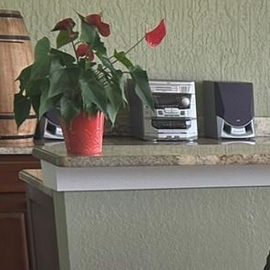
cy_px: 342
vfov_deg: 13.7
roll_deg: -2.6
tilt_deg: -14.2
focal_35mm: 123
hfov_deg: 11.8
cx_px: 630
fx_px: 1085
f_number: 1.5
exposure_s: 1/174
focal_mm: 5.7
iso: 40
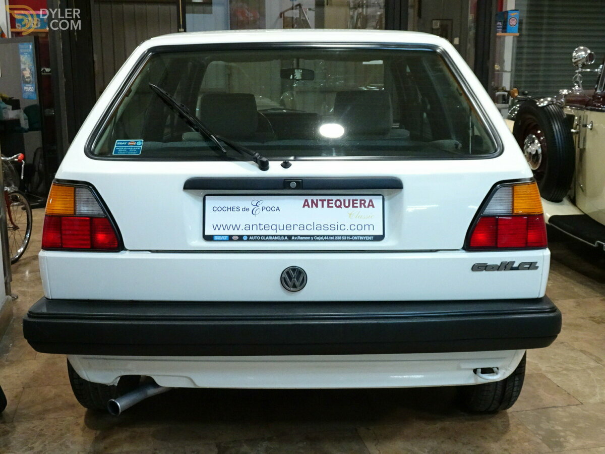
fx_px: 699
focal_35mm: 40
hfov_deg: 46.8
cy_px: 227
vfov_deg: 36.0
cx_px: 302
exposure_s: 1/25
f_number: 4
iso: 800
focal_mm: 6.8
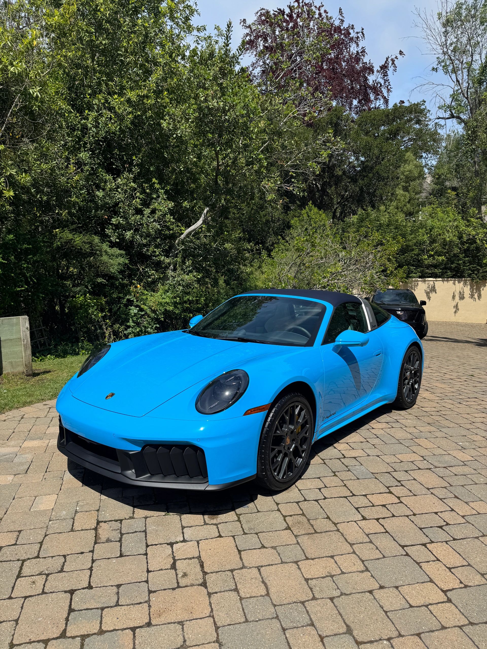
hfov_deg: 56.8
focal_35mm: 24
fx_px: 450
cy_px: 324
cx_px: 244
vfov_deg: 71.6
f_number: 1.78
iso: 80
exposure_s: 1/4950
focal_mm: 6.76
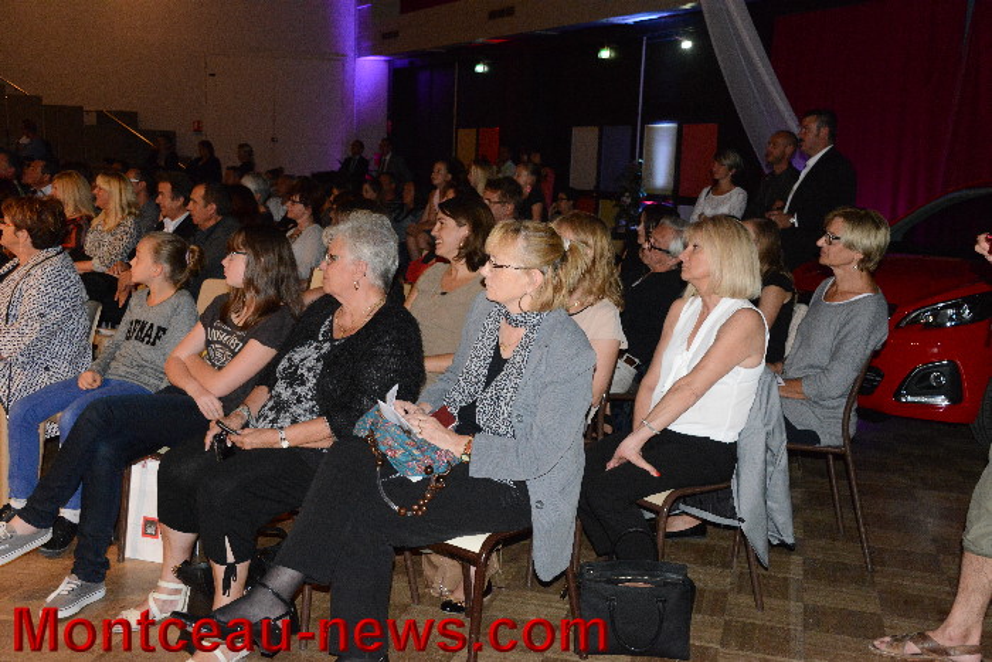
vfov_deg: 30.5
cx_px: 496
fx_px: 1213
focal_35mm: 44
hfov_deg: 44.5
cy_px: 331
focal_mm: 44
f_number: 8
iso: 6400
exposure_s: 1/60
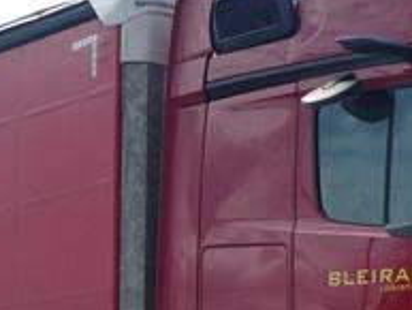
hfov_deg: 12.9
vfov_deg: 9.6
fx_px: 1822
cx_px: 113
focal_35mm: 153
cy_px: 346
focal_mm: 6.7
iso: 80
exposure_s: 1/500
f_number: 4.5
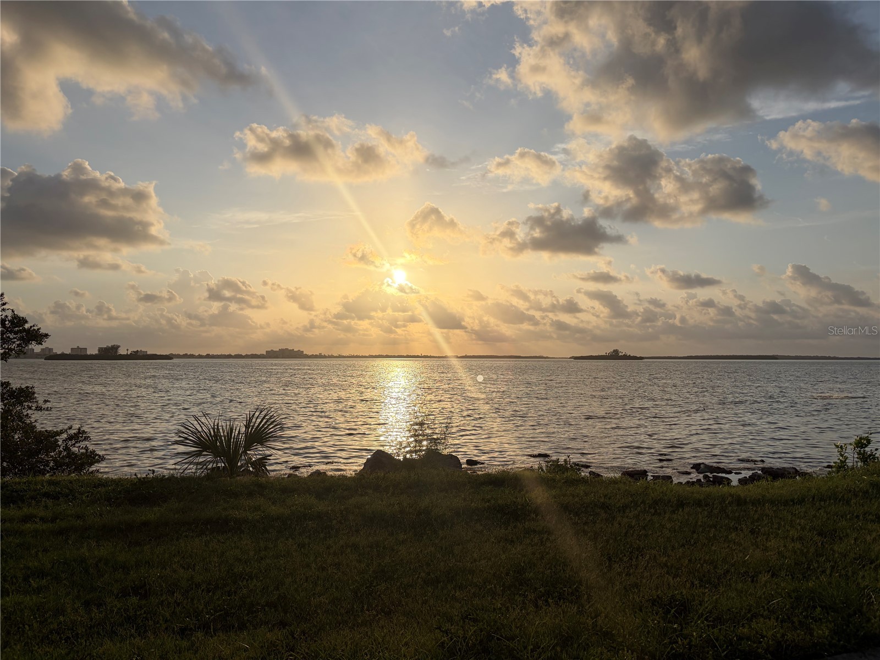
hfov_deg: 67.3
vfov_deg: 53.1
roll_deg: +0.5
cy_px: 330
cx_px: 440
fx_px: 661
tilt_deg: +3.0
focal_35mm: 26
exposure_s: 1/11905
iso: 50
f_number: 1.6
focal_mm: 5.96
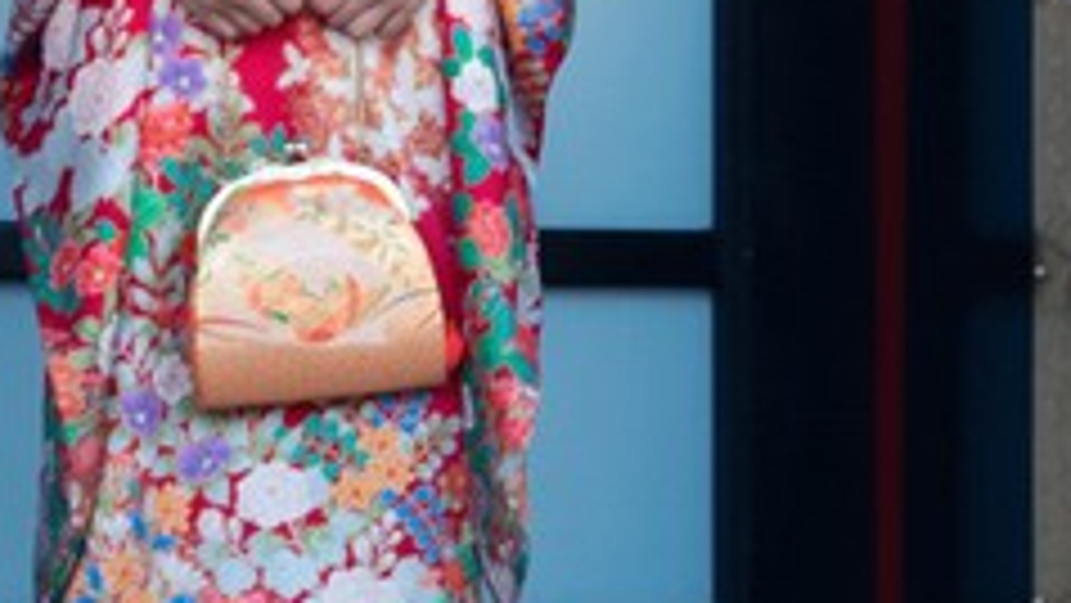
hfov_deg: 6.0
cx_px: -1030
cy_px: -326
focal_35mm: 354
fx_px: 10055
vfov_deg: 3.4
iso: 200
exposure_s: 1/100
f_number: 5.6
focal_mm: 55
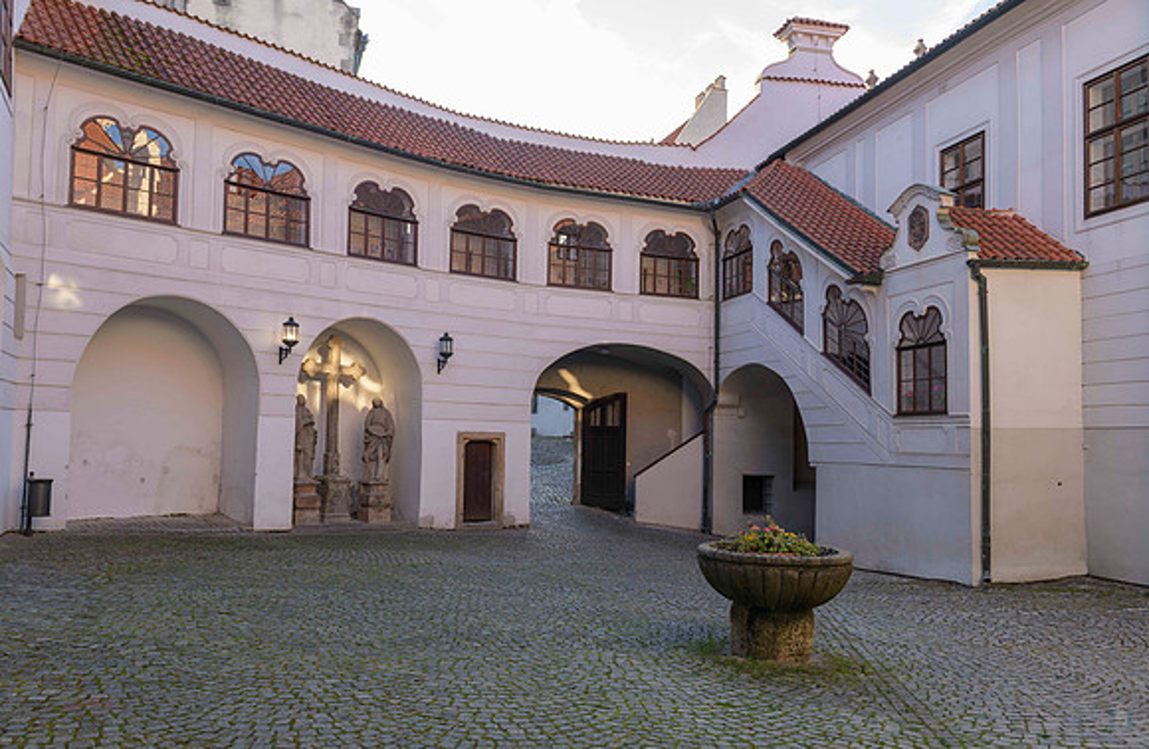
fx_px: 912
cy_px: 391
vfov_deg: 44.6
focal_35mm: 29
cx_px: 563
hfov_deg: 64.4
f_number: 6.3
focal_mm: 28
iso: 200
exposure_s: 1/60
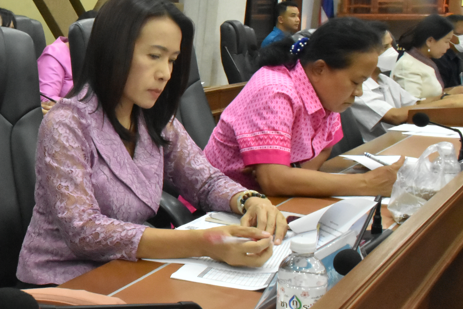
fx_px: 733
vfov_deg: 23.8
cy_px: 139
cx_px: 13
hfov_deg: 32.6
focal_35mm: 57
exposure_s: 1/10
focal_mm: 18
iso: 3200
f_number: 20
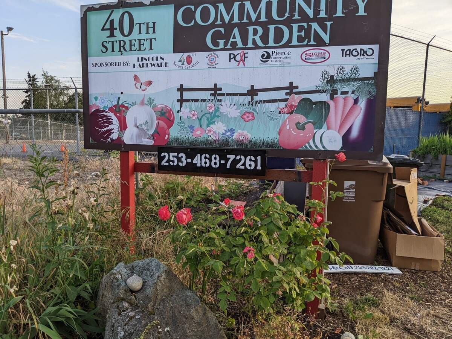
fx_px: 353
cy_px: 170
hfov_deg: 65.3
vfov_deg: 51.4
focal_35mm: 27
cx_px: 226
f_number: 1.8
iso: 51
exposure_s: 1/367
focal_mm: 4.44
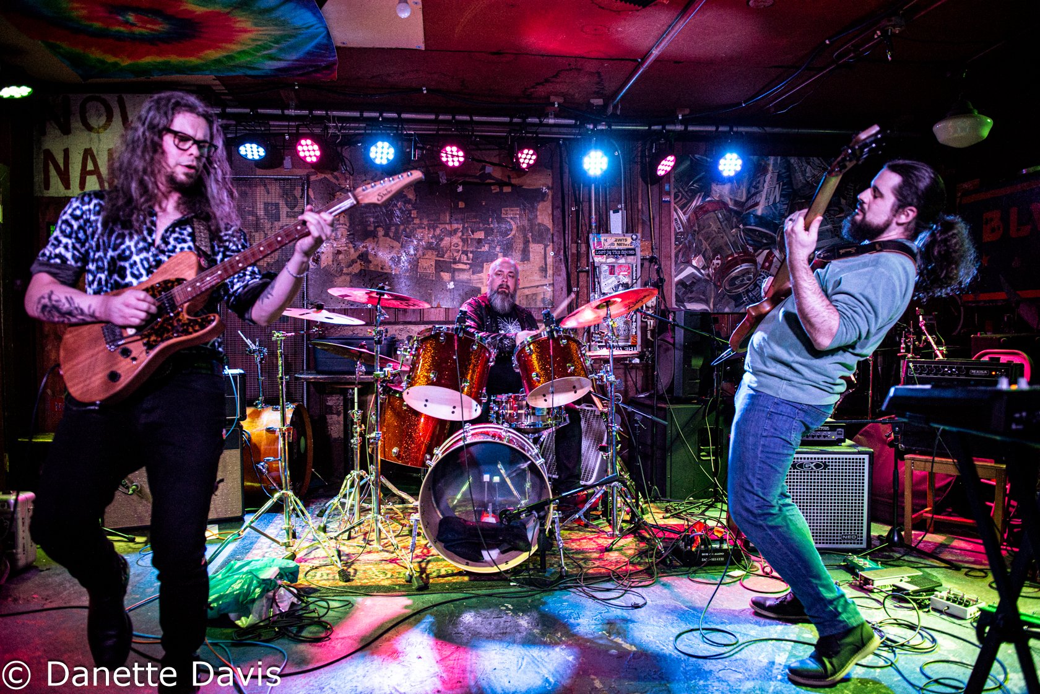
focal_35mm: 24
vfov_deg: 53.2
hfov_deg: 73.7
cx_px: 520
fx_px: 693
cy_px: 347
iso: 3200
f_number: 3.2
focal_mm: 24
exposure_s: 1/125
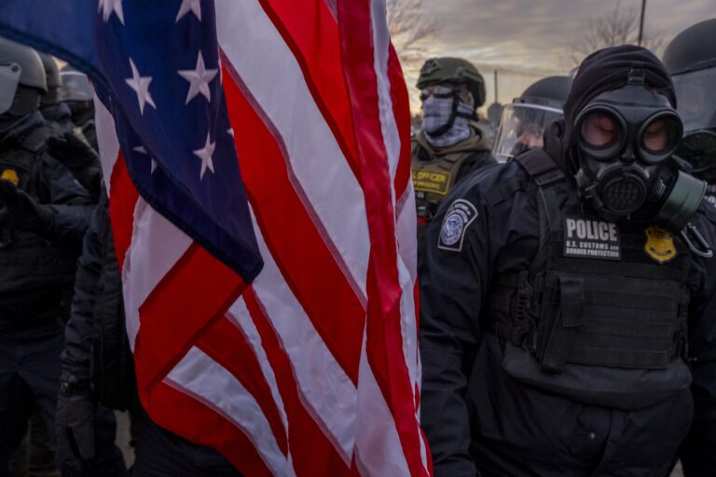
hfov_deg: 54.4
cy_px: 238
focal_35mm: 35
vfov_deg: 37.9
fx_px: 696
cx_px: 358
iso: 2000
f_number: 5.6
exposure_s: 1/320
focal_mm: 23.3
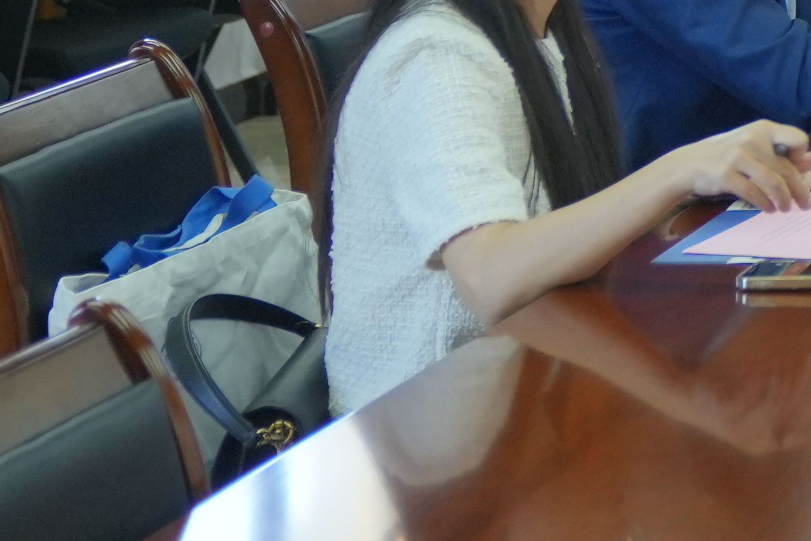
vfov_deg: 8.2
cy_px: -570
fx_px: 3582
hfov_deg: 11.0
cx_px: 1924
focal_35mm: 159
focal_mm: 31
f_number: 2.8
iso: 1000
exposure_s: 1/125
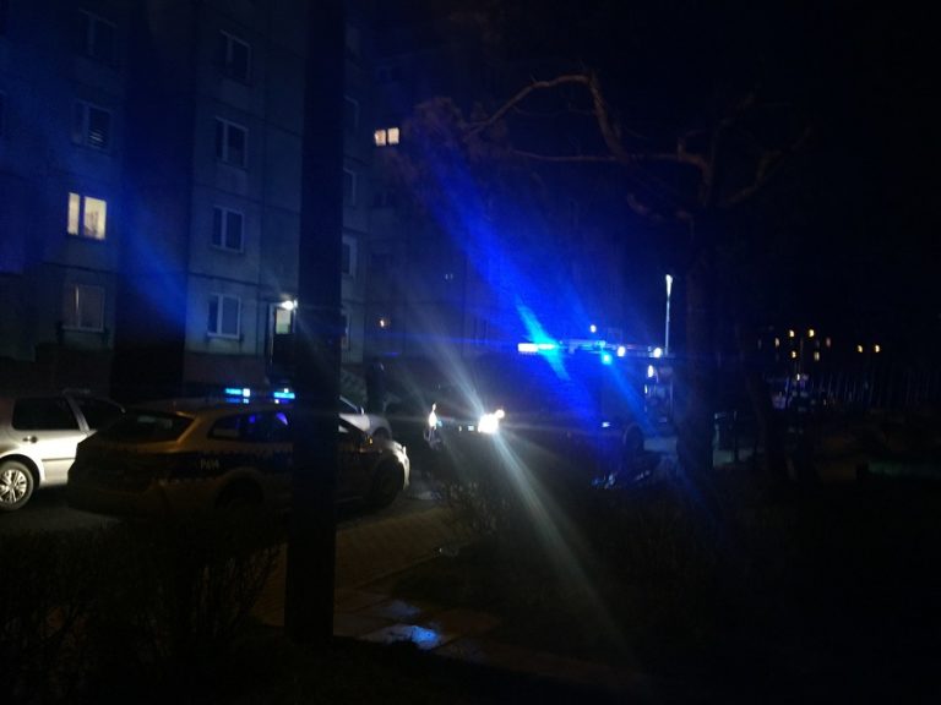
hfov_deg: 61.7
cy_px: 352
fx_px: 788
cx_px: 470
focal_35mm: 29
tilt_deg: +2.7
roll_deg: -1.4
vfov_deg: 48.2
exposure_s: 1/20
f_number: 2.2
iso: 250
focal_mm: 4.15
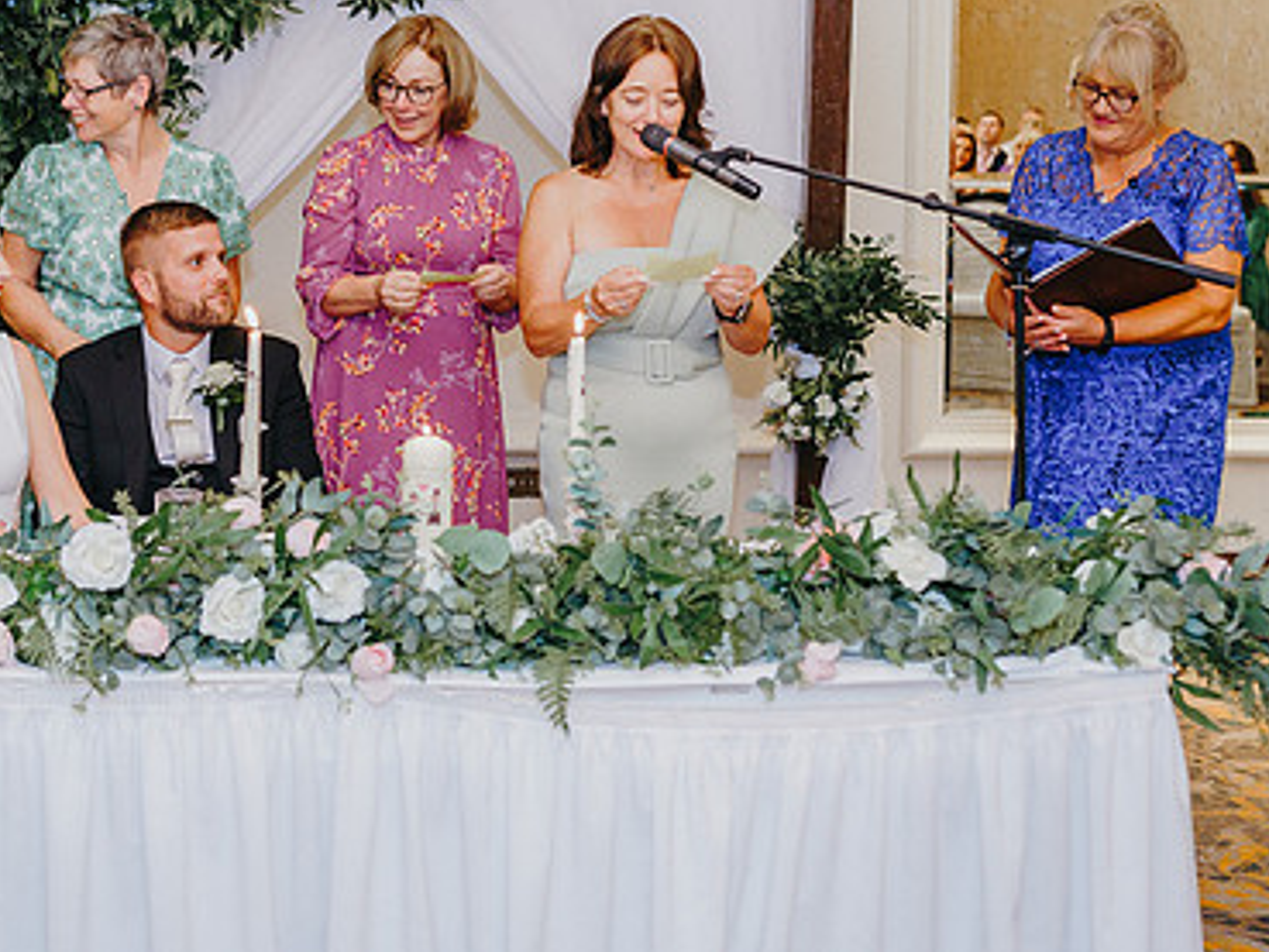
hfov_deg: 31.0
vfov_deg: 23.4
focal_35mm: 62
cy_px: 236
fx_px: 2274
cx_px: 473
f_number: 2.2
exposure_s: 1/200
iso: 1000
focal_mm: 35
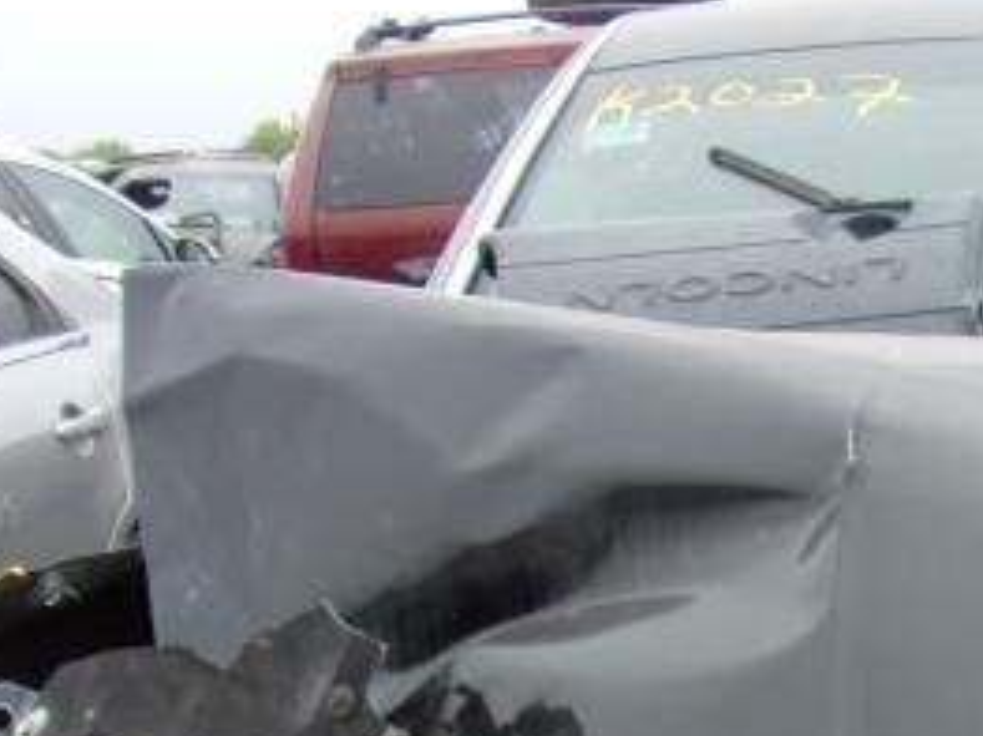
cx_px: 1110
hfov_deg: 24.7
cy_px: 893
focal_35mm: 73
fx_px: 2072
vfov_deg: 19.0
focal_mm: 4.3
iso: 80
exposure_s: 1/300
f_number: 3.3
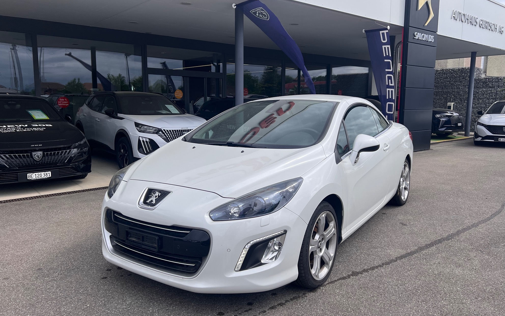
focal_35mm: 28
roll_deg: +0.2
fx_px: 385
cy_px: 147
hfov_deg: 66.5
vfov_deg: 44.5
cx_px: 252
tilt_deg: -7.5
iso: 50
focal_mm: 5.7
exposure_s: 1/2513
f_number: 1.5
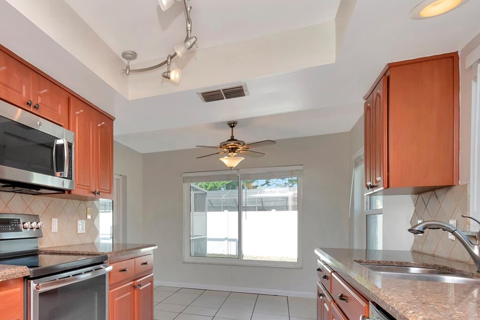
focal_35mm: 23
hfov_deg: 71.2
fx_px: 307
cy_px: 227
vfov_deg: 53.4
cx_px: 122
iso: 500
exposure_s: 1/200
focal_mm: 10
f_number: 10
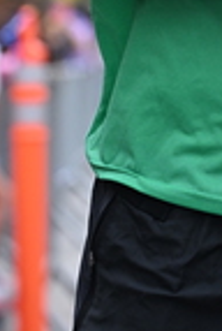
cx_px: 158
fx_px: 2614
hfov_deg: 4.9
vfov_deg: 7.2
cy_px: -109
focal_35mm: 284
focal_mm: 74
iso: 1000
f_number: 2.8
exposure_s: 1/1600
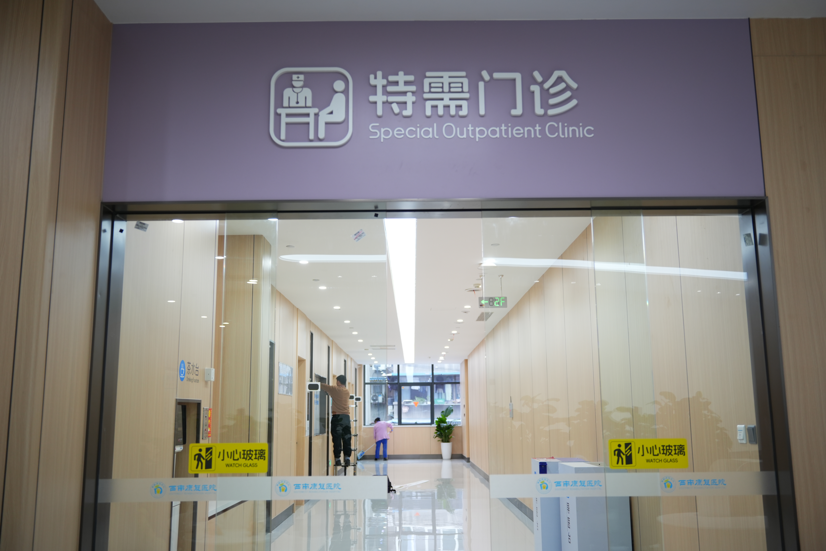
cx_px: 413
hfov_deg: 55.1
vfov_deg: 38.4
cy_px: 276
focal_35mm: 34
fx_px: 792
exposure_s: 1/100
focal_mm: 34.5
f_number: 2.8
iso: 400
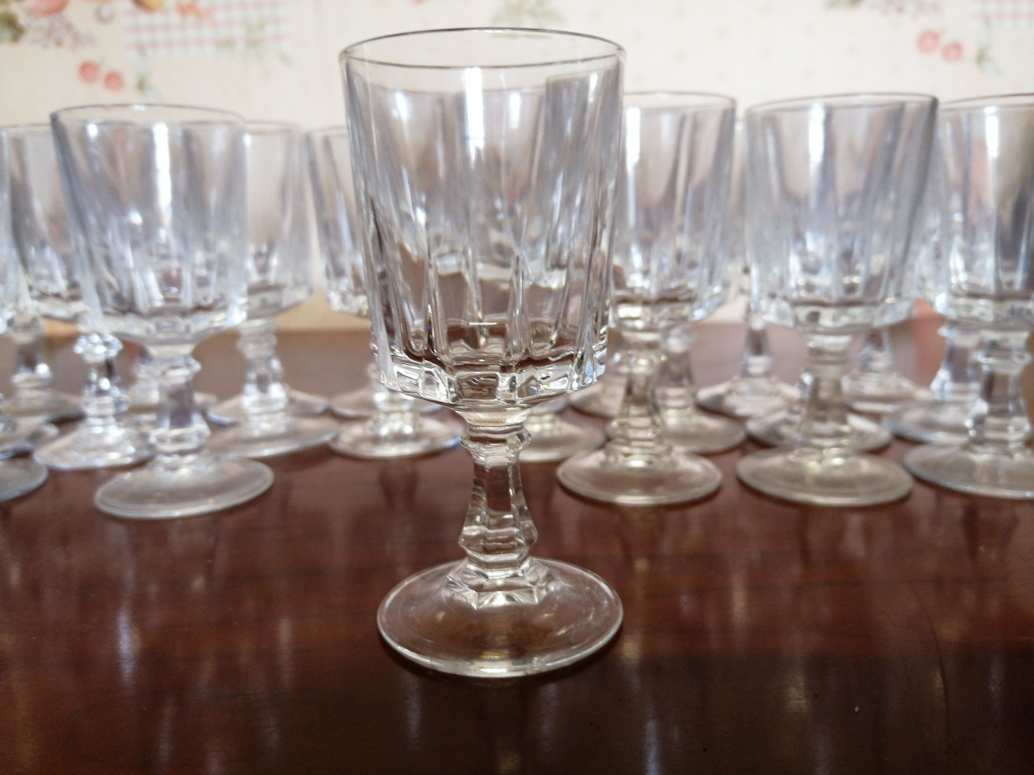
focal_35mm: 27
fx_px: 807
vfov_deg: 51.4
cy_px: 388
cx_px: 517
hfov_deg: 65.3
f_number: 1.8
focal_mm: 3.95
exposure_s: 1/33.3
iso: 160
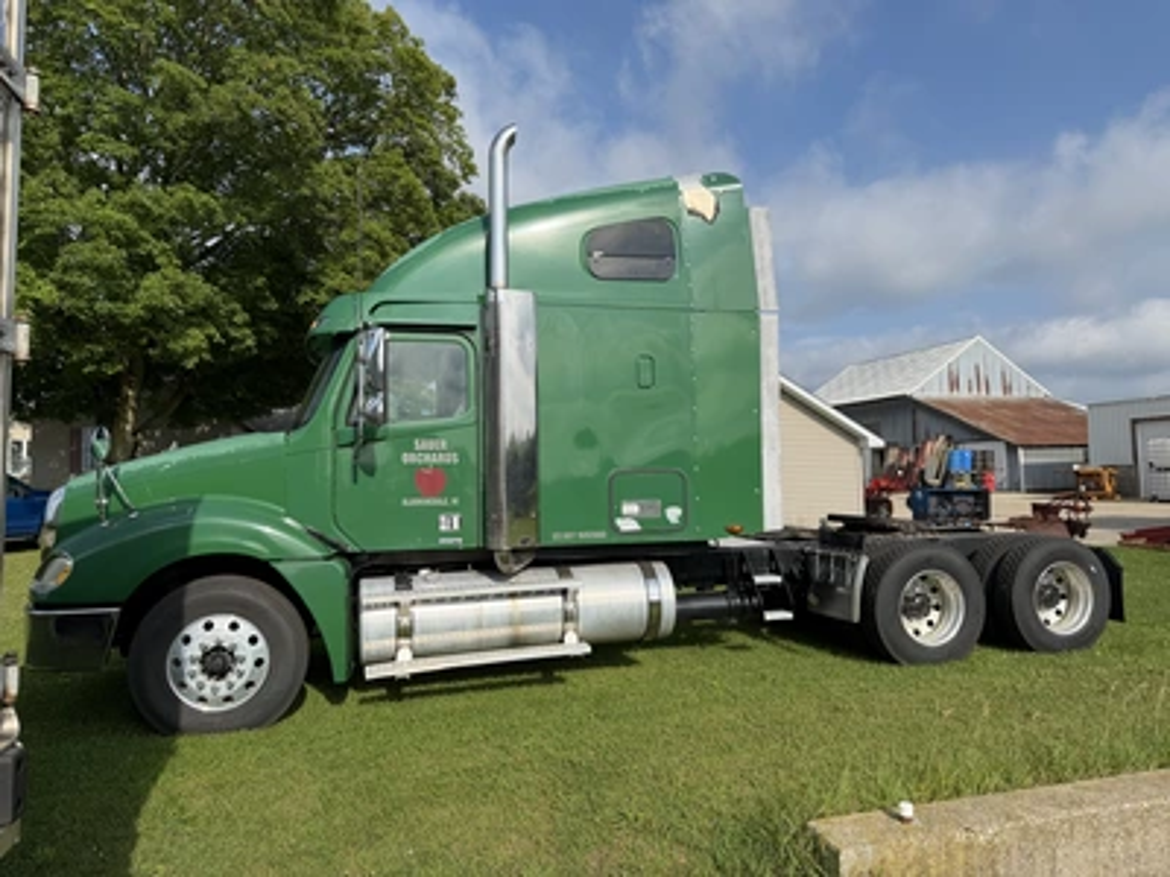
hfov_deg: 71.6
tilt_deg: +3.0
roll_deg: +2.1
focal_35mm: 24
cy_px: 438
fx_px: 811
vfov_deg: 56.8
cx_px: 585
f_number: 1.78
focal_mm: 6.76
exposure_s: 1/5319
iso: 80
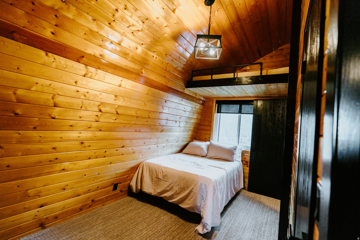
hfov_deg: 96.7
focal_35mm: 16
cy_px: 120
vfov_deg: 73.7
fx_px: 160
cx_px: 180
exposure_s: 1/125
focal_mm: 16
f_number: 2.8
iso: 400
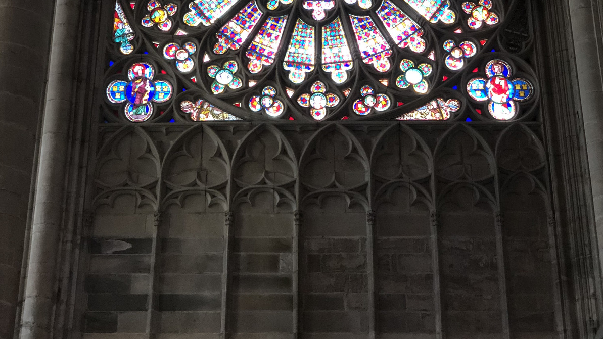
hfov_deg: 27.9
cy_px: -43
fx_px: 1215
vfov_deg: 15.4
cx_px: 302
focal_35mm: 76
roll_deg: +0.2
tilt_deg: +29.5
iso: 160
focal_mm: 6
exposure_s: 1/25
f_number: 2.4
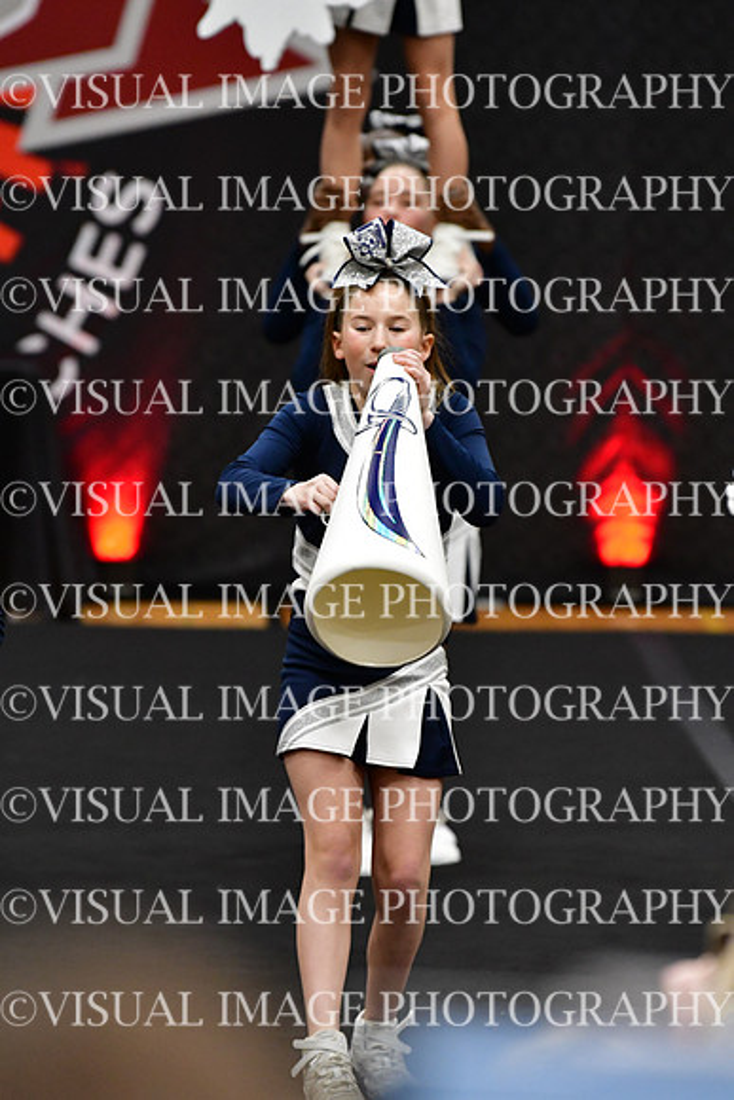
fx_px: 9169
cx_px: 367
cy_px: 550
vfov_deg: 6.9
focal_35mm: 300
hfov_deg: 4.6
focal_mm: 200
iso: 4000
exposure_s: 1/500
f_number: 3.5
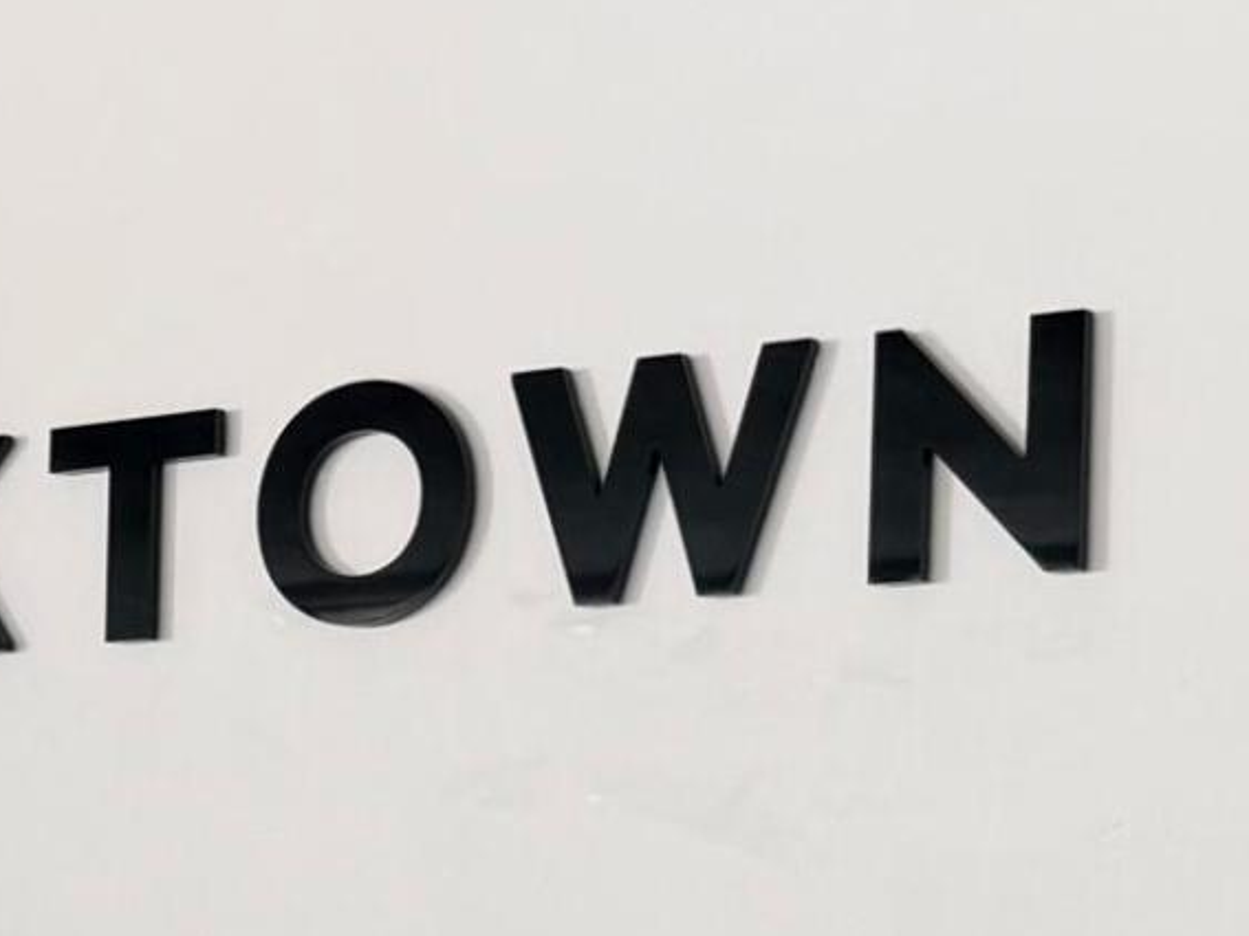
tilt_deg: -0.8
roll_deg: -0.7
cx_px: -773
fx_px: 4401
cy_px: 1158
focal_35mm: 122
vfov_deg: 11.9
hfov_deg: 14.7
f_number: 1.78
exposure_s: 1/121
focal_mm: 6.76
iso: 64
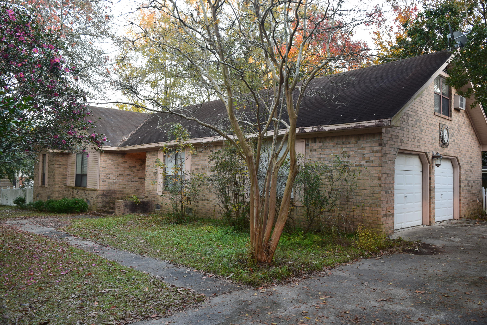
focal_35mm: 27
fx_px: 365
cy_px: 162
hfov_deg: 67.4
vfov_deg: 47.9
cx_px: 244
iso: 400
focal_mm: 18
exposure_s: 1/15
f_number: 6.3
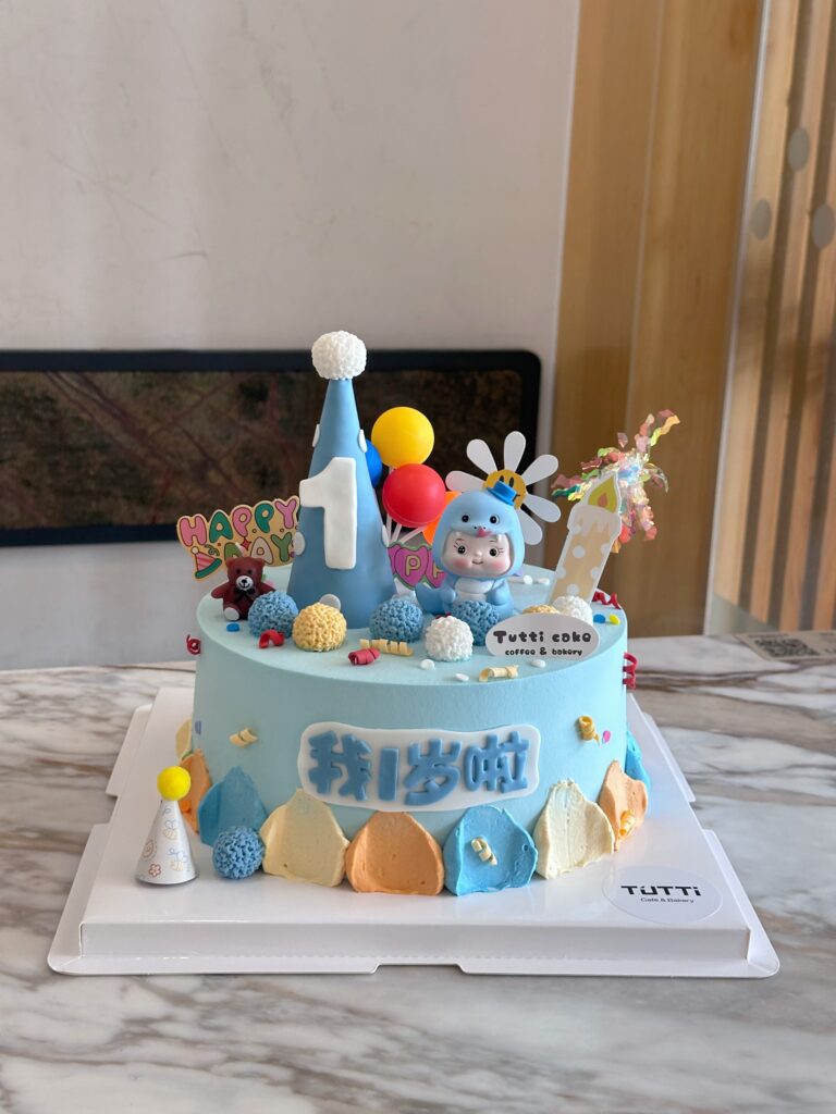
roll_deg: -1.8
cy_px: 557
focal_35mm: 48
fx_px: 1546
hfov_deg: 30.3
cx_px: 418
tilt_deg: -15.6
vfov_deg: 39.7
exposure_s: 1/50
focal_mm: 6.86
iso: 50
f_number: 1.78
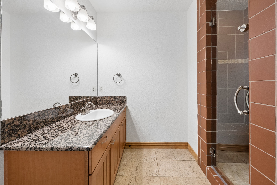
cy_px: 86
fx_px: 108
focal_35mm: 14
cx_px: 141
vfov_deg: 81.2
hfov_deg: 104.2
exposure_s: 1/40
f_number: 9
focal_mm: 13
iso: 500
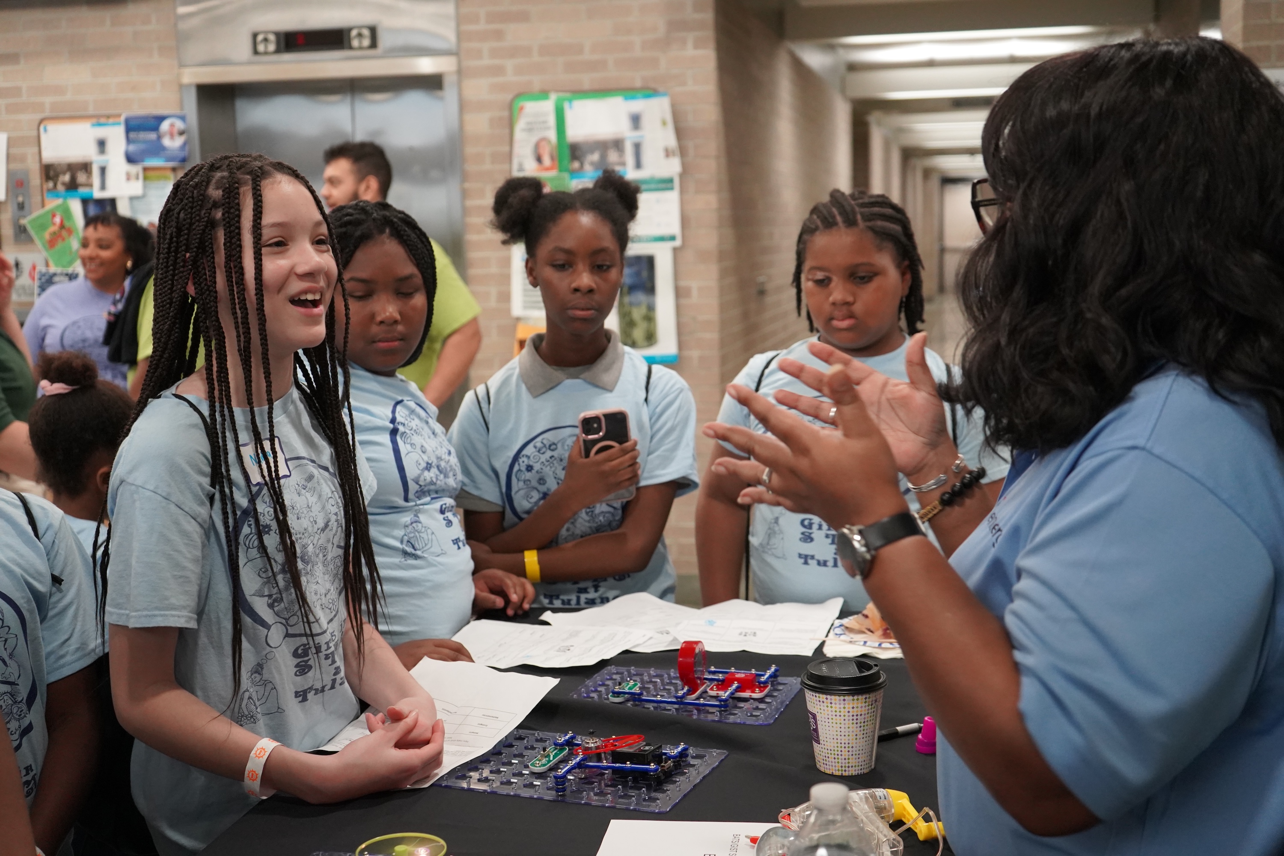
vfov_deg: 31.2
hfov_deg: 45.4
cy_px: 428
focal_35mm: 43
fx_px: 1534
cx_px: 642
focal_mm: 43
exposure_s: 1/160
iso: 5000
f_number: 4.5
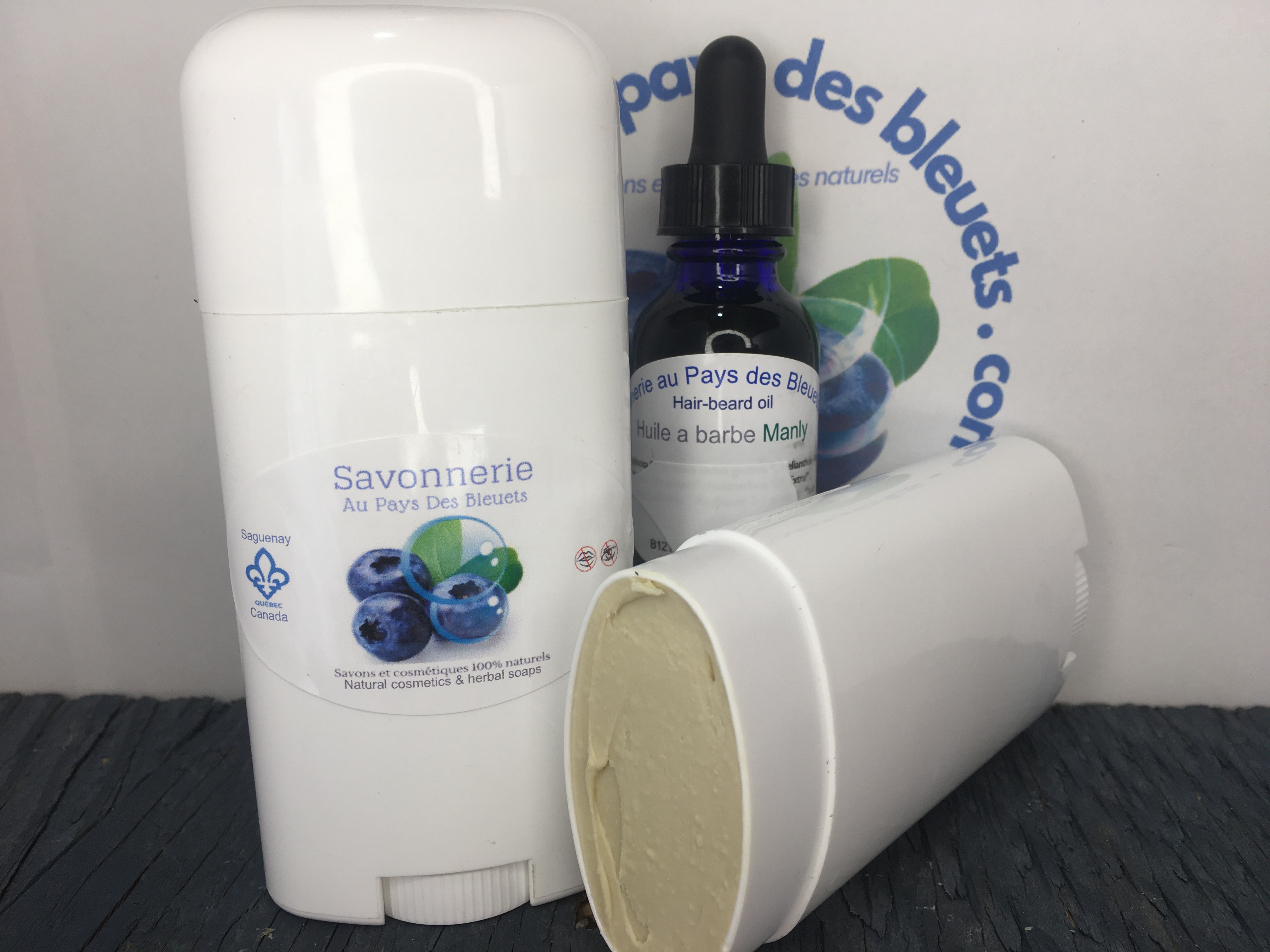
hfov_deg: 61.7
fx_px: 1064
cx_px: 635
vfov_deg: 48.2
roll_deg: +2.3
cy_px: 476
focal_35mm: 29
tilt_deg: -18.0
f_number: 2.2
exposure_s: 1/120
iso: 25
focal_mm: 4.15
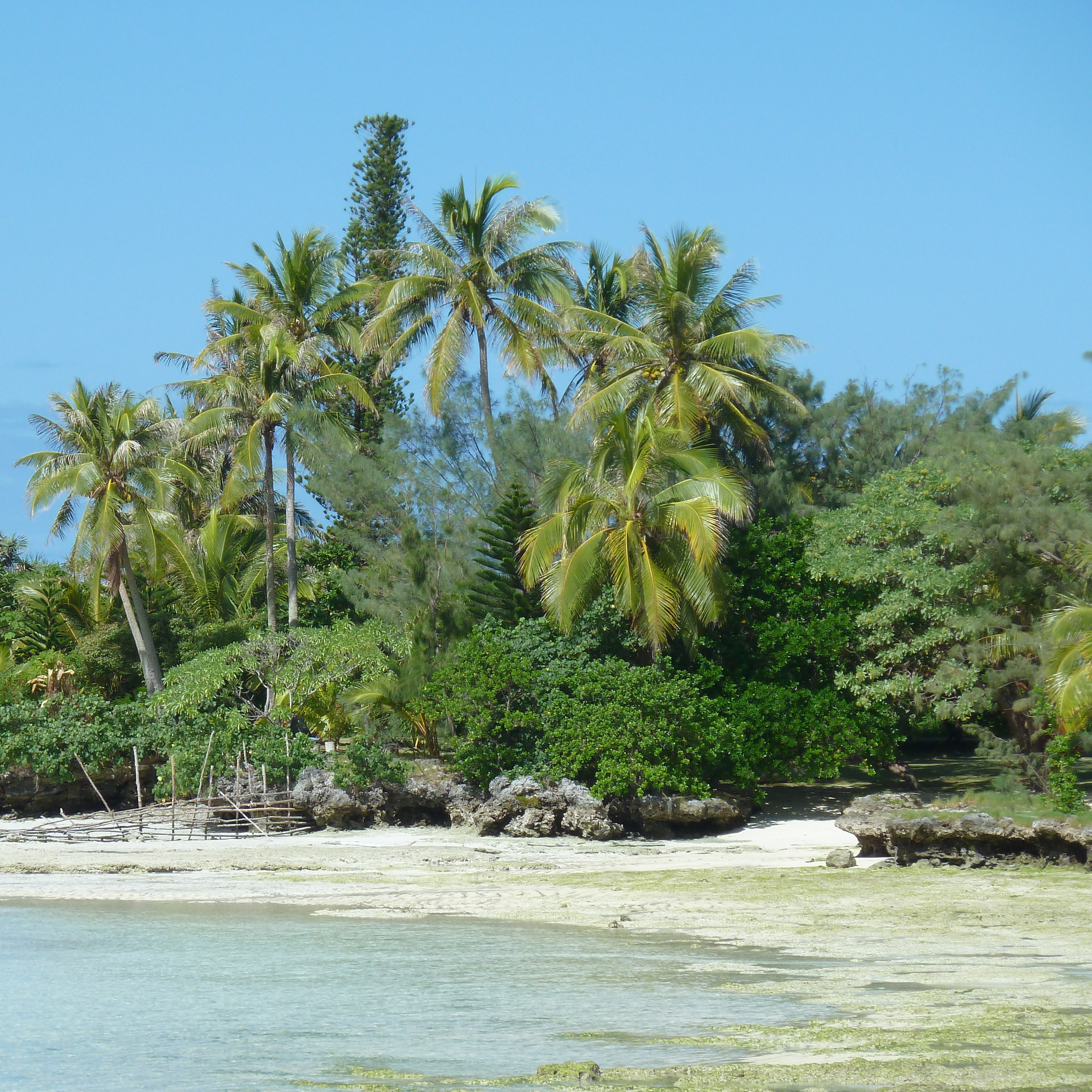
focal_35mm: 187
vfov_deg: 9.4
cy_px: 545
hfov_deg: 9.3
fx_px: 6674
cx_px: 389
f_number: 5
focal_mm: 25.9
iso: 80
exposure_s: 1/400
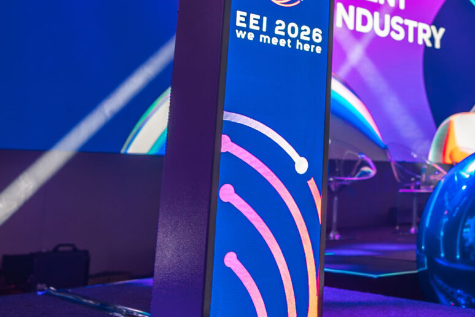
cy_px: 22
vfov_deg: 24.7
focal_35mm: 53
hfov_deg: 34.8
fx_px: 700
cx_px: 452
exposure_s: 1/40
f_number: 2.2
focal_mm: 16
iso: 500
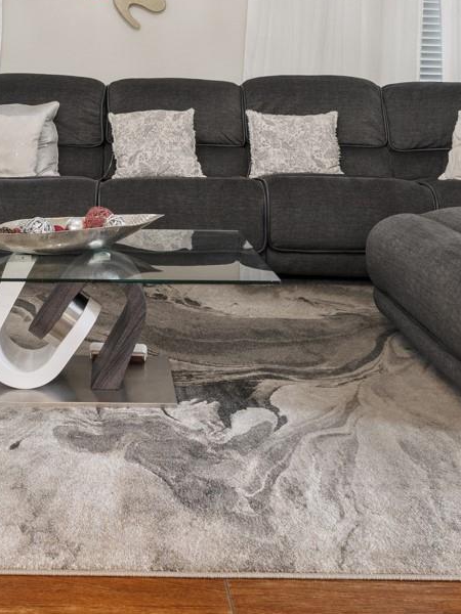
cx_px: 125
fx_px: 728
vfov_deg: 43.0
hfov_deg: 34.5
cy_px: 97
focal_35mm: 41
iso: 800
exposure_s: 1/2.5
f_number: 9
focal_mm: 16
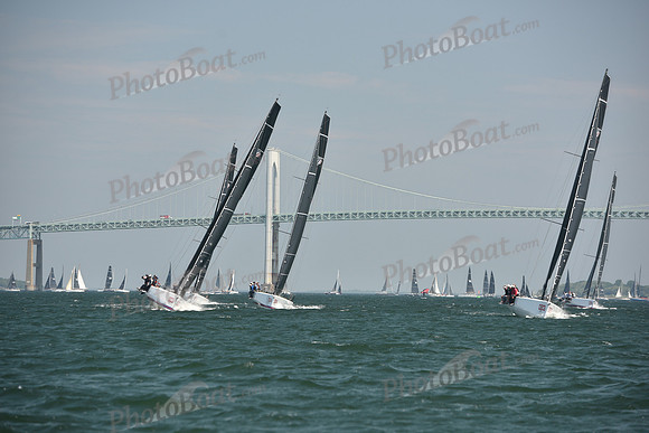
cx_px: 324
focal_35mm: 160
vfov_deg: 8.6
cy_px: 216
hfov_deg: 12.8
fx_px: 2885
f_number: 4.5
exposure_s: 1/640
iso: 250
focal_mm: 160
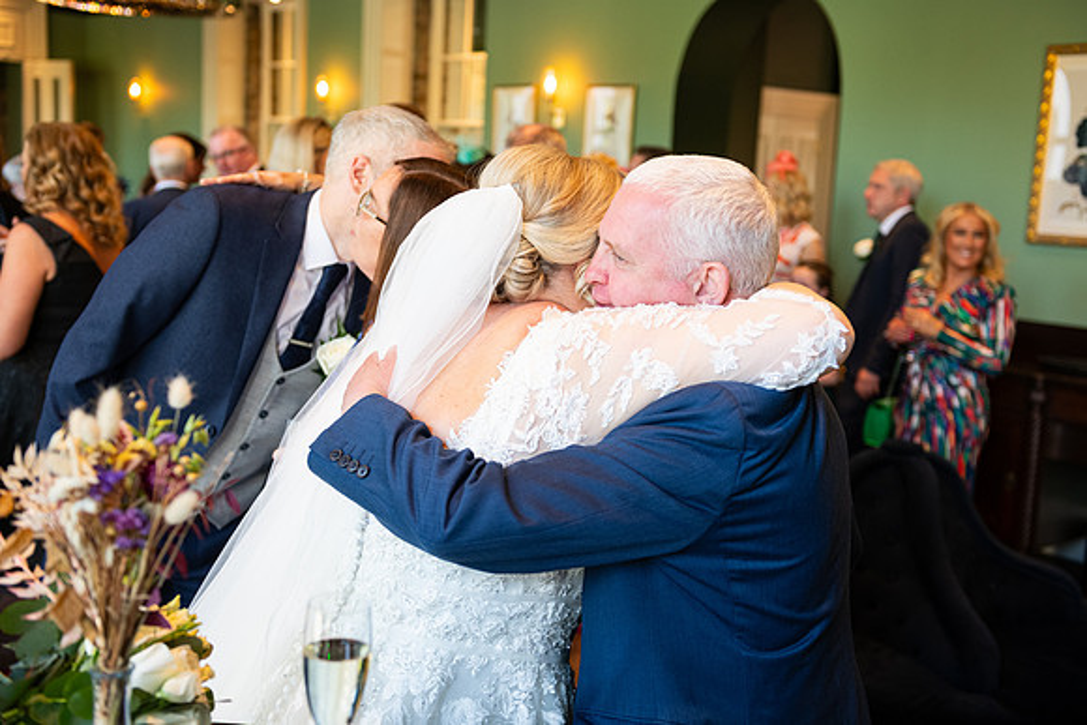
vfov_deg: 31.9
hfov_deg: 46.4
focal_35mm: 42
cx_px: 544
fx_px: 1268
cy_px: 362
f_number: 3.5
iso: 800
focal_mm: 42
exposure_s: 1/160
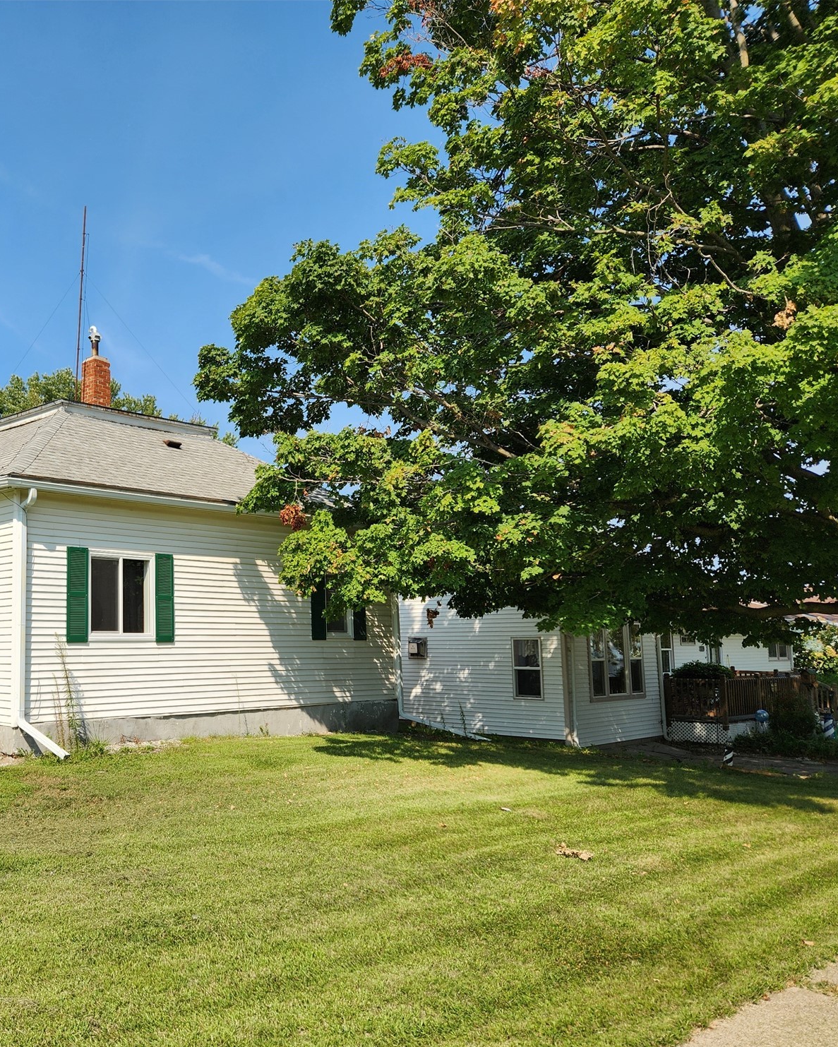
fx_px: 961
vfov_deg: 57.2
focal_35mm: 31
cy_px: 542
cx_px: 163
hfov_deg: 44.7
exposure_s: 1/1533
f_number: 1.8
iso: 20
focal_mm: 5.4
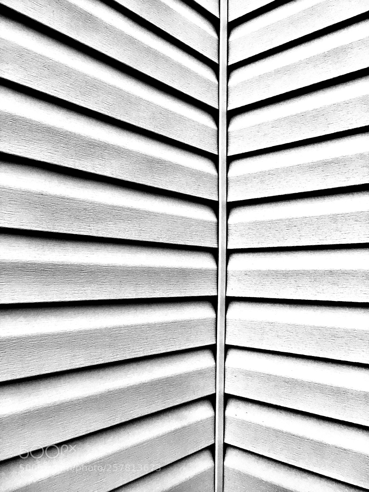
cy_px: 246
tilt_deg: +3.1
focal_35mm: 29
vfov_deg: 61.7
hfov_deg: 48.2
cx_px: 184
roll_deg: -0.7
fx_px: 412
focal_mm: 4.15
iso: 40
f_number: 2.2
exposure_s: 1/120
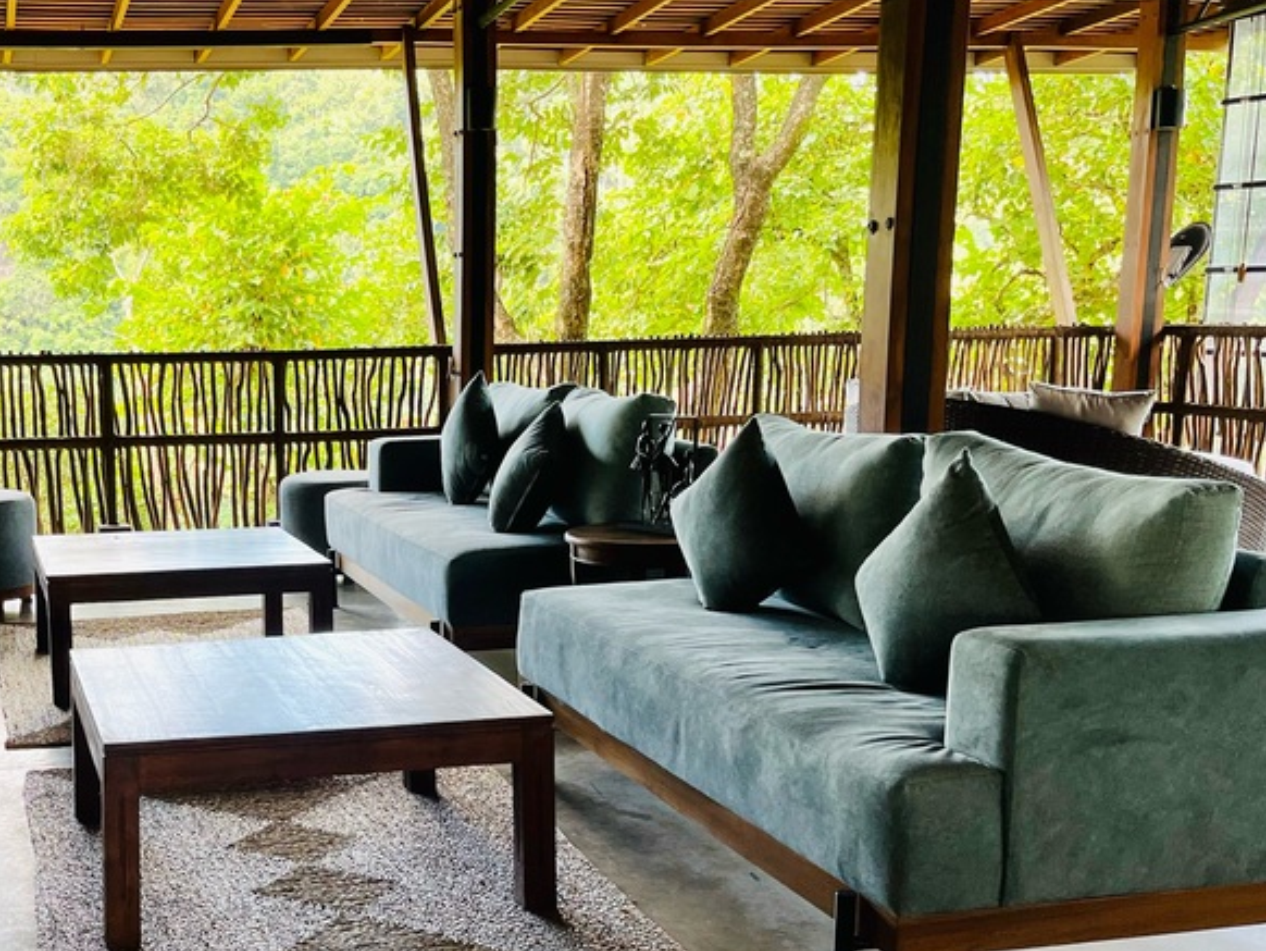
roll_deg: +0.7
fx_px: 1646
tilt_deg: -11.2
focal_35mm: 45
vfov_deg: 32.0
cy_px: 605
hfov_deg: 40.5
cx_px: 276
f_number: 1.6
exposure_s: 1/121
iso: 80
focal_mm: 5.1
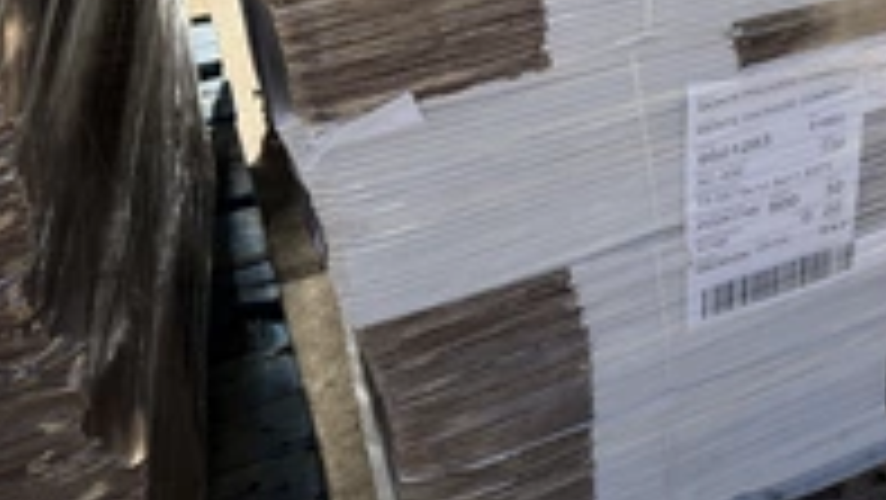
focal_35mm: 53
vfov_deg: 21.8
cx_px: 877
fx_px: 1246
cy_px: -9
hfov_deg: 35.6
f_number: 1.78
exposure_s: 1/3584
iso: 80
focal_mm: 6.76
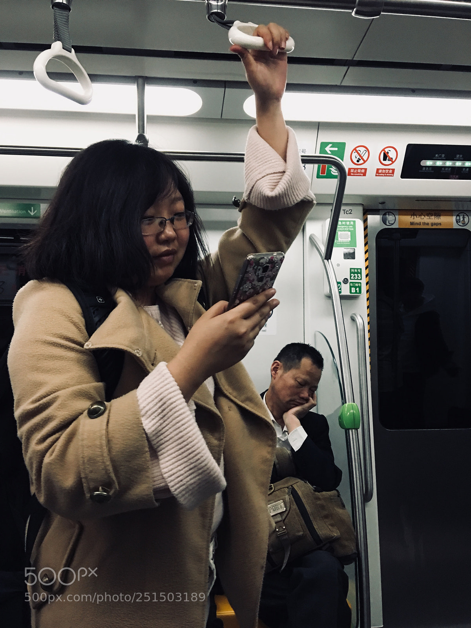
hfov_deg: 48.2
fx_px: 526
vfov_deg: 61.7
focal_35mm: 29
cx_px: 236
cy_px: 314
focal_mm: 4.15
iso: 125
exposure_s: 1/17
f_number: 2.2
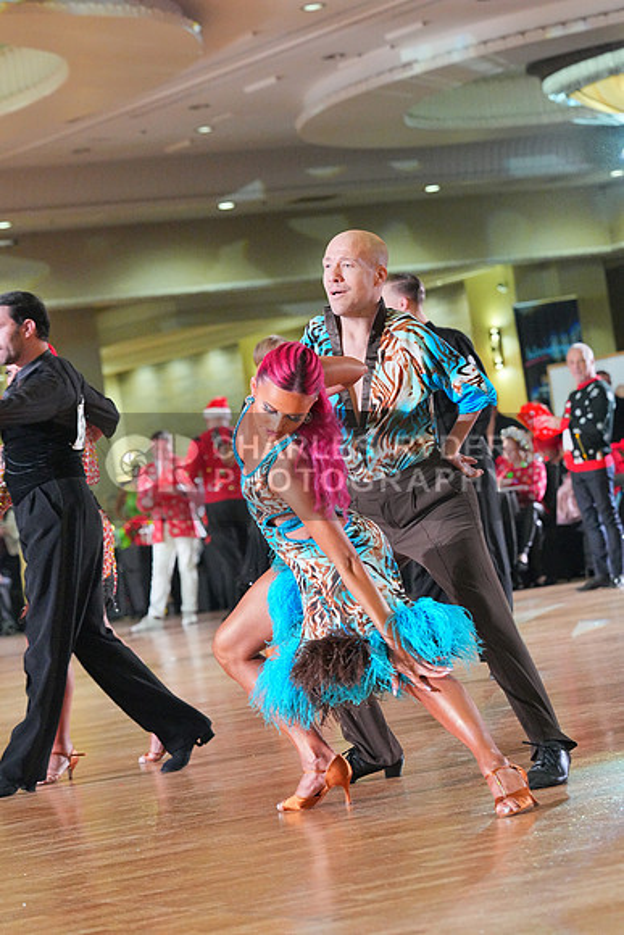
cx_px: 312
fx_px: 3196
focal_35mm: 123
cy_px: 468
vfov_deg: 16.6
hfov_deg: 11.2
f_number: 5
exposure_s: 1/400
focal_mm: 123
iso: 8000
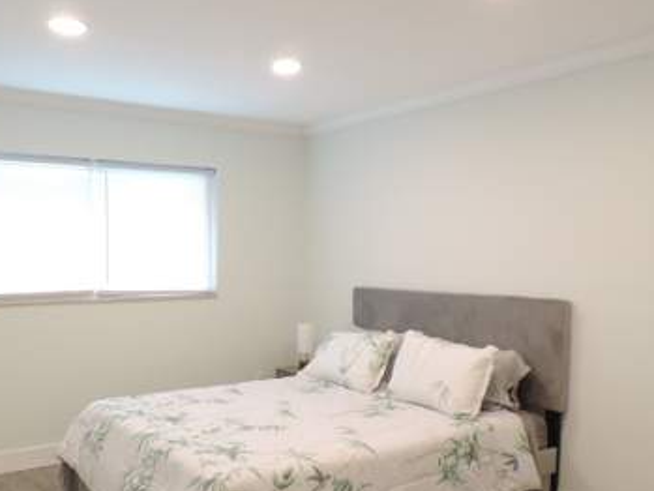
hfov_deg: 54.7
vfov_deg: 42.7
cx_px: 244
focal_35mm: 33
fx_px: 624
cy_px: 298
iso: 320
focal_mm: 4.3
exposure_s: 1/30
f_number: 3
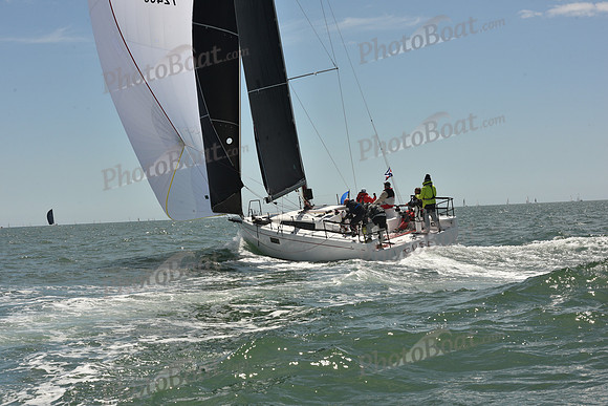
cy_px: 203
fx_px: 1182
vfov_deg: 19.5
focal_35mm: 70
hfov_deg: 28.8
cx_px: 304
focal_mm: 70
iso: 320
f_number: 13
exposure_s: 1/800
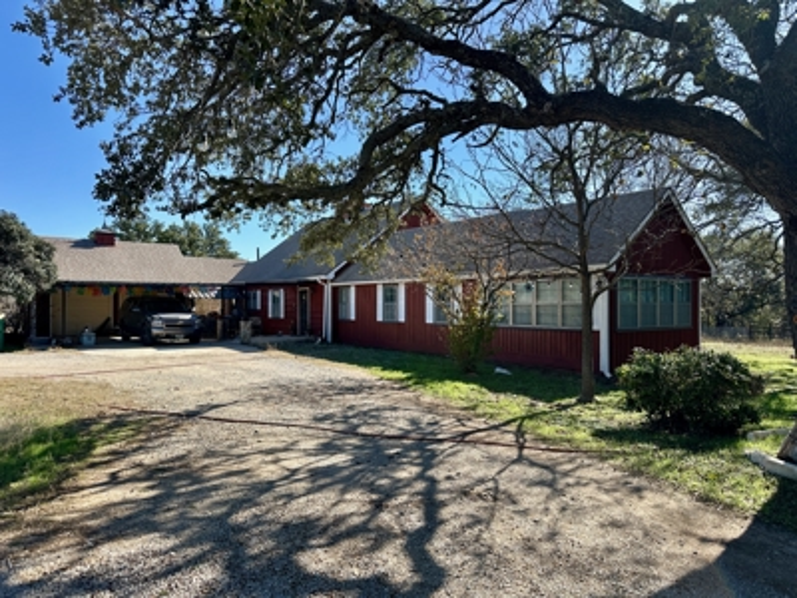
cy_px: 299
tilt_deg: -0.1
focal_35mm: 24
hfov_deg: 71.6
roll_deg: -0.6
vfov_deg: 56.8
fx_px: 553
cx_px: 398
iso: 80
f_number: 1.78
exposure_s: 1/2110
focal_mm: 6.86
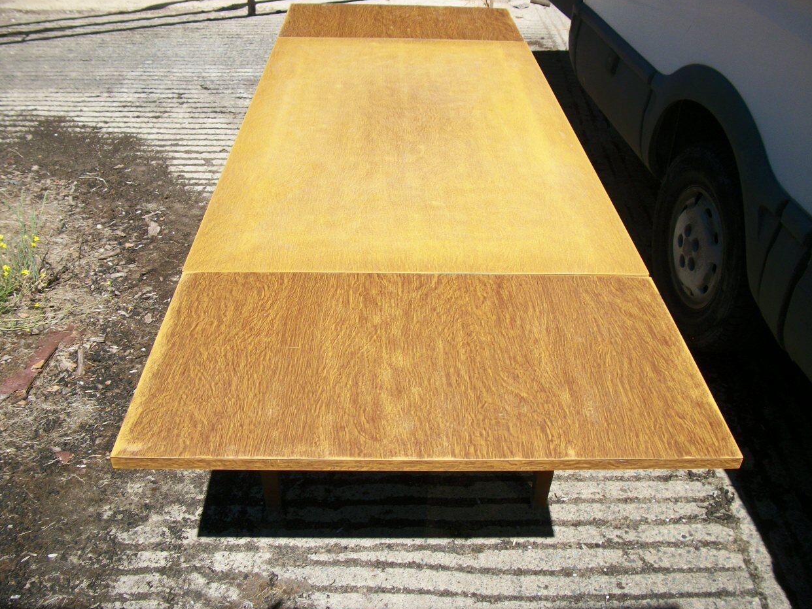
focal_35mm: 33
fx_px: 774
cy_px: 312
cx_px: 397
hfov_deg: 55.3
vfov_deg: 42.9
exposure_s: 1/160
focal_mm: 5.7
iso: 80
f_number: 8.8
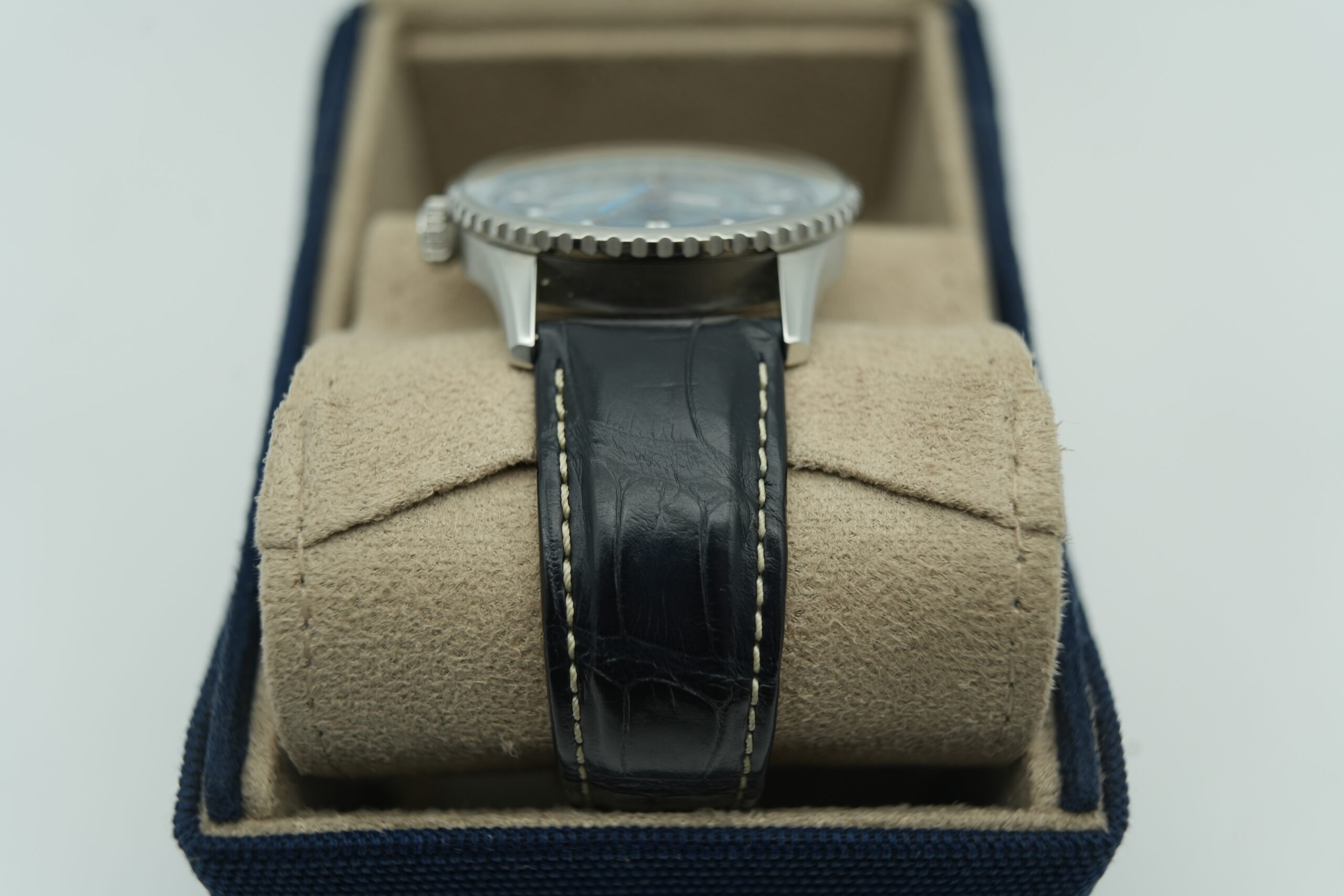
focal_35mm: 35
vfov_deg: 37.9
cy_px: 448
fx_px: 1307
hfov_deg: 54.4
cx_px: 672
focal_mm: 35
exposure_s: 1/250
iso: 400
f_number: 5
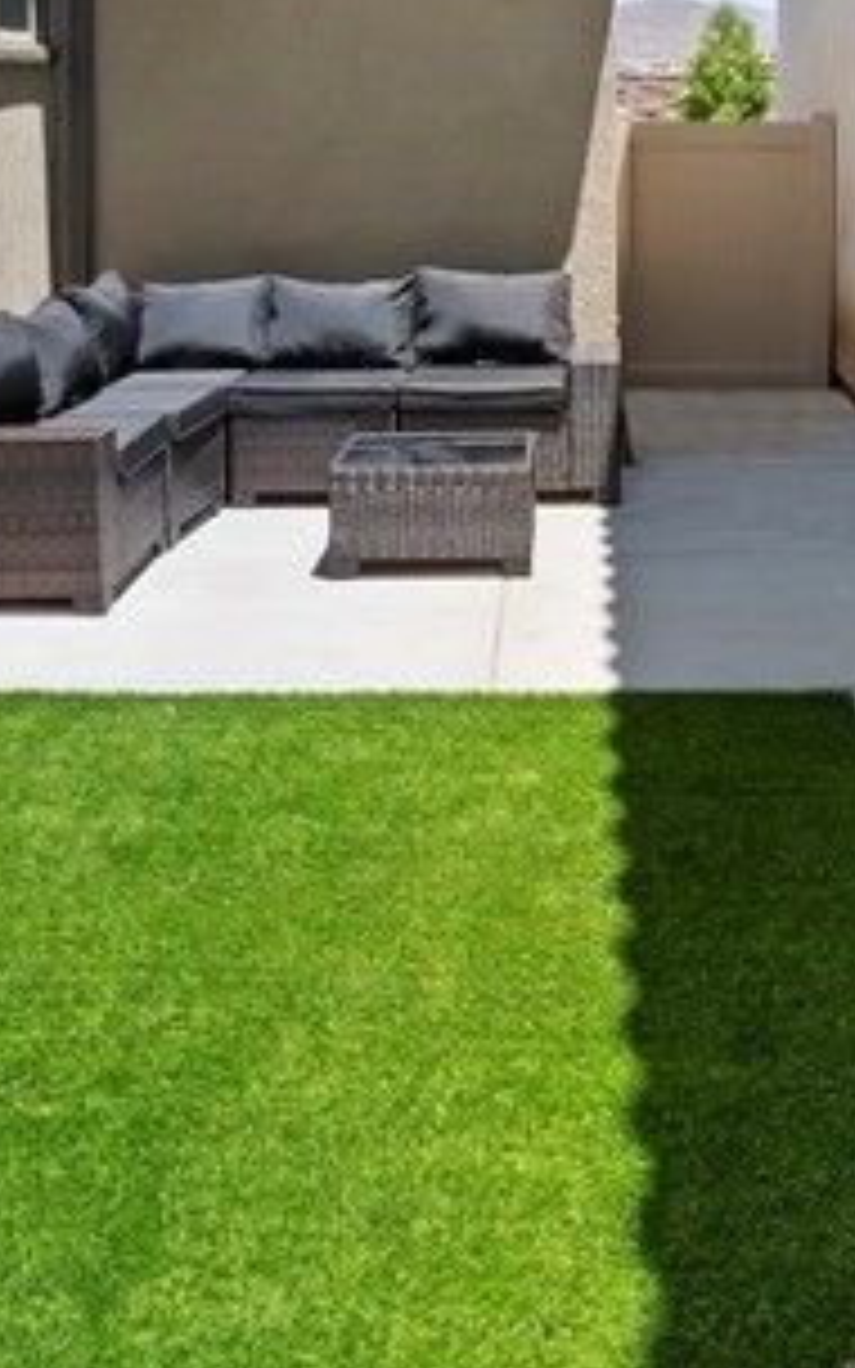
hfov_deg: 26.7
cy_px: 74
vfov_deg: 38.2
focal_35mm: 48
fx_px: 1790
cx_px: 576
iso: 500
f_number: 20
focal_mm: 14
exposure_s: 1/125
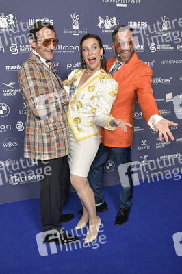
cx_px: 91
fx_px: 235
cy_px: 137
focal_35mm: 31
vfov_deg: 60.3
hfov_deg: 42.3
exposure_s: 1/250
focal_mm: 31
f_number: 6.3
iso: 2000
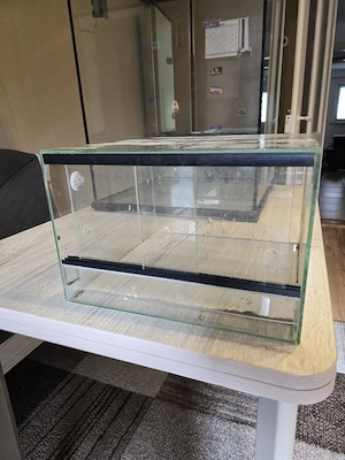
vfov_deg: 73.9
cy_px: 230
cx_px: 172
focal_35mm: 23
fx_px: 306
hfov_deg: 58.9
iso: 400
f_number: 1.7
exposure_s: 1/101
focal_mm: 6.3
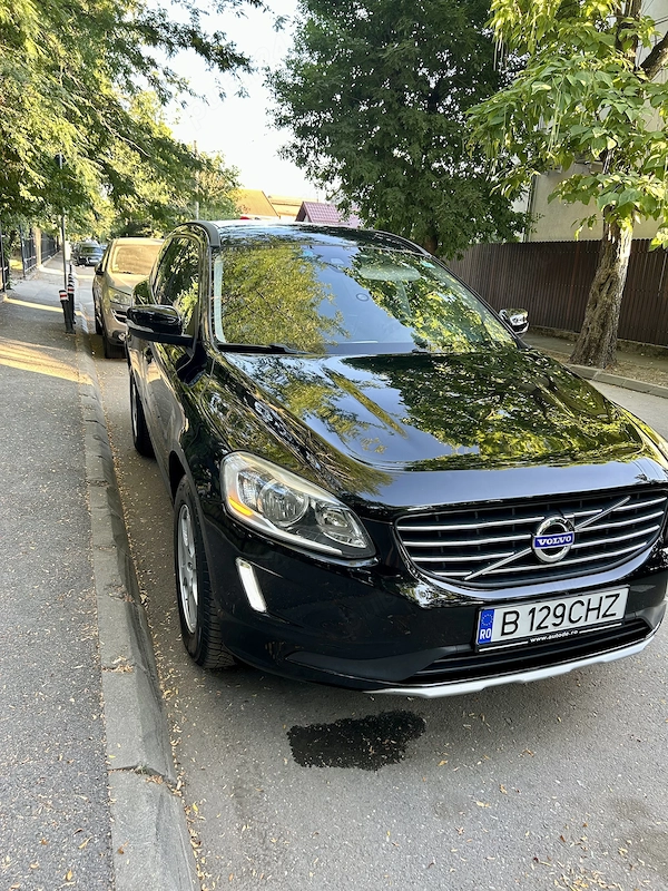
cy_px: 446
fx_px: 669
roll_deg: -3.8
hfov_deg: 53.1
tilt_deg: -15.0
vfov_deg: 67.3
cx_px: 334
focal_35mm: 26
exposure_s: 1/85
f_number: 1.5
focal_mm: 5.7
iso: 125
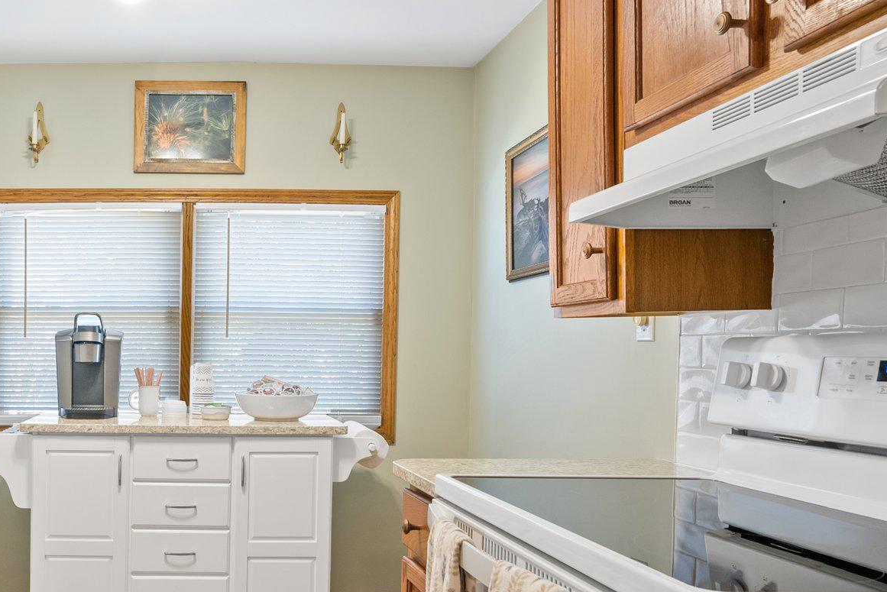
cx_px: 192
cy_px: 375
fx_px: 739
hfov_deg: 57.8
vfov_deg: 43.3
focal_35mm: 30
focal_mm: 17
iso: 500
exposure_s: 1/4
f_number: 8
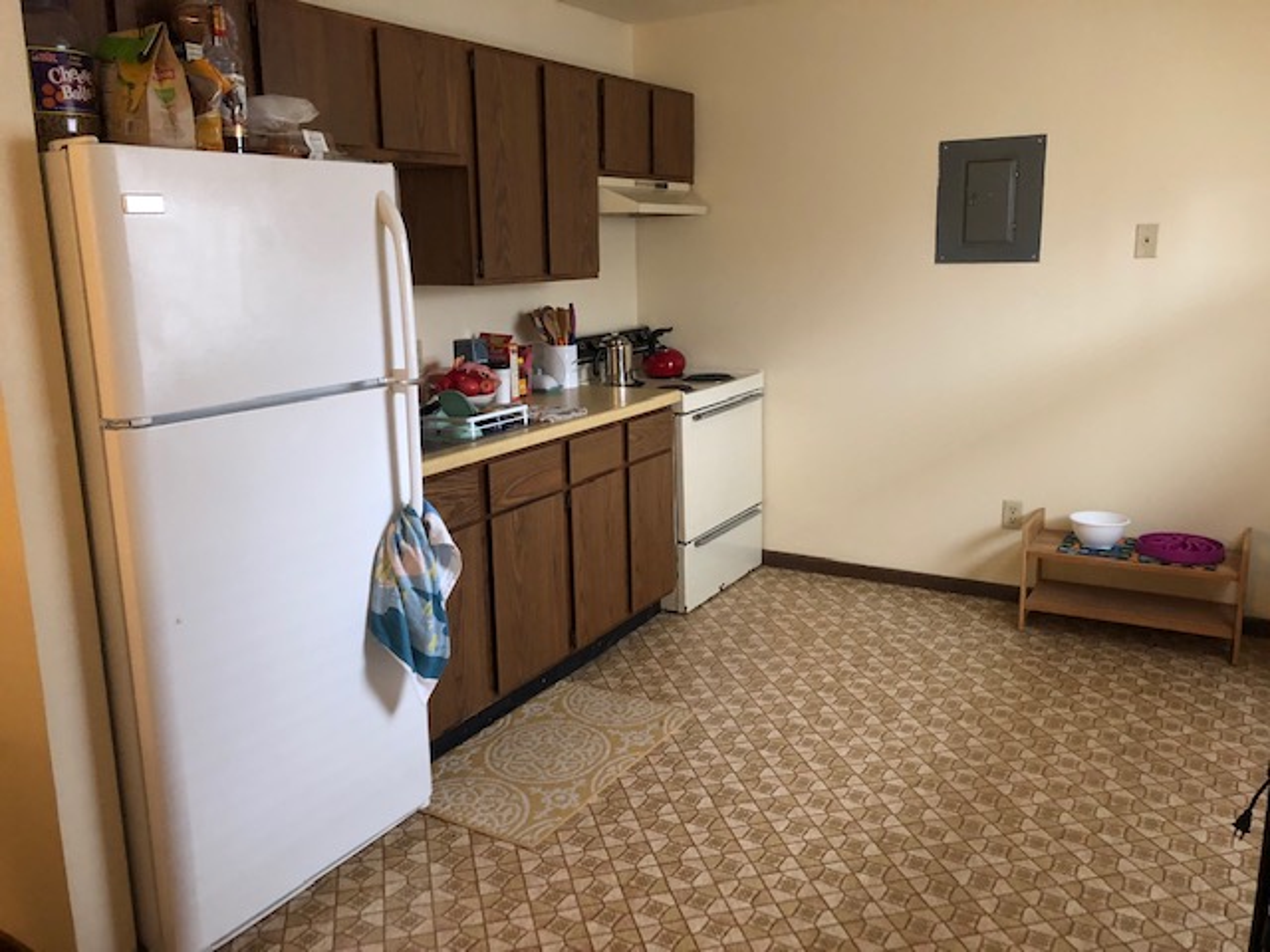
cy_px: 476
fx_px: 1027
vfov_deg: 49.7
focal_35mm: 28
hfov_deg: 63.4
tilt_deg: -10.3
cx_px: 635
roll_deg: +1.1
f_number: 1.8
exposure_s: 1/6
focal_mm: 3.99
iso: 100
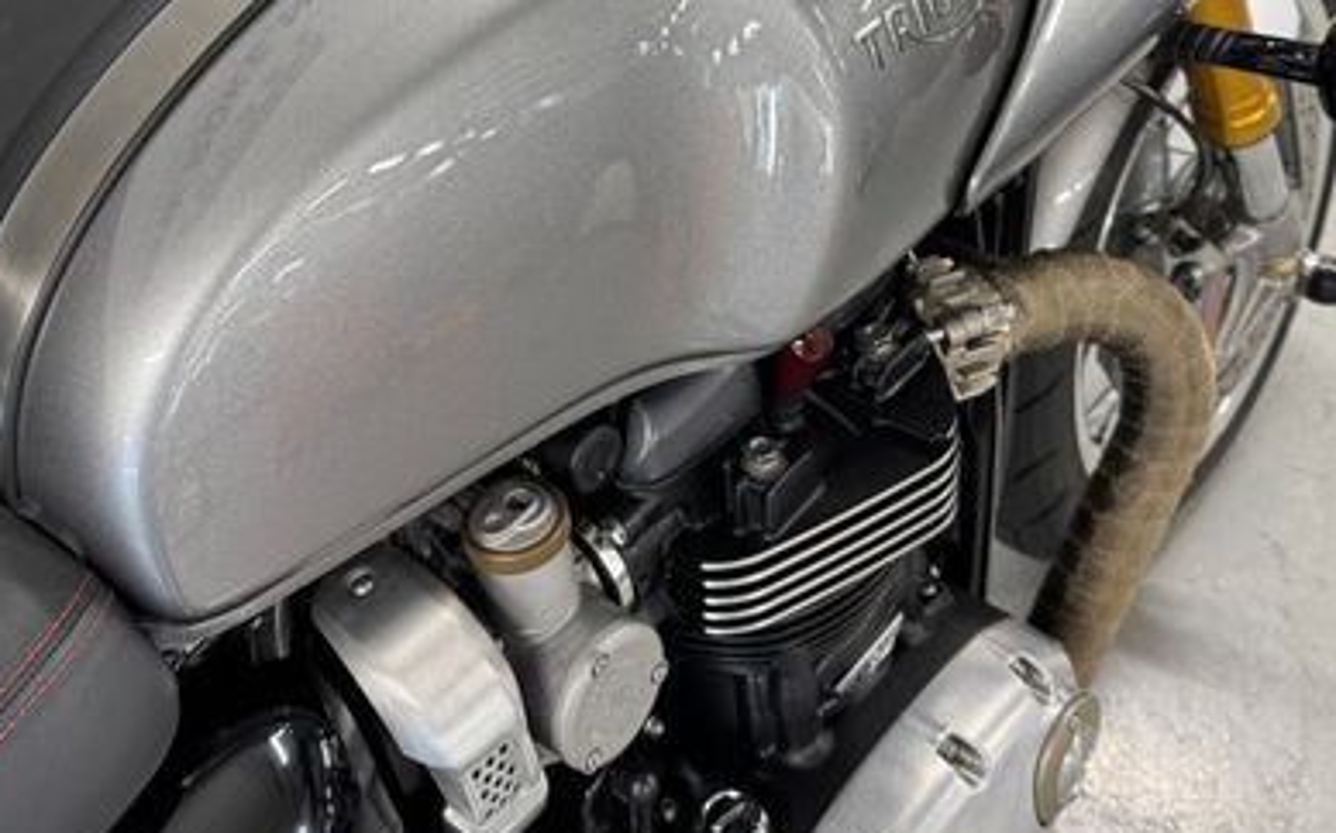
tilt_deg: -40.2
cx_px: 568
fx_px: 1528
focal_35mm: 42
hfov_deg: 47.1
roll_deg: +2.0
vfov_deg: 29.0
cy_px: 55
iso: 200
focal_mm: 6.76
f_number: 1.78
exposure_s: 1/50
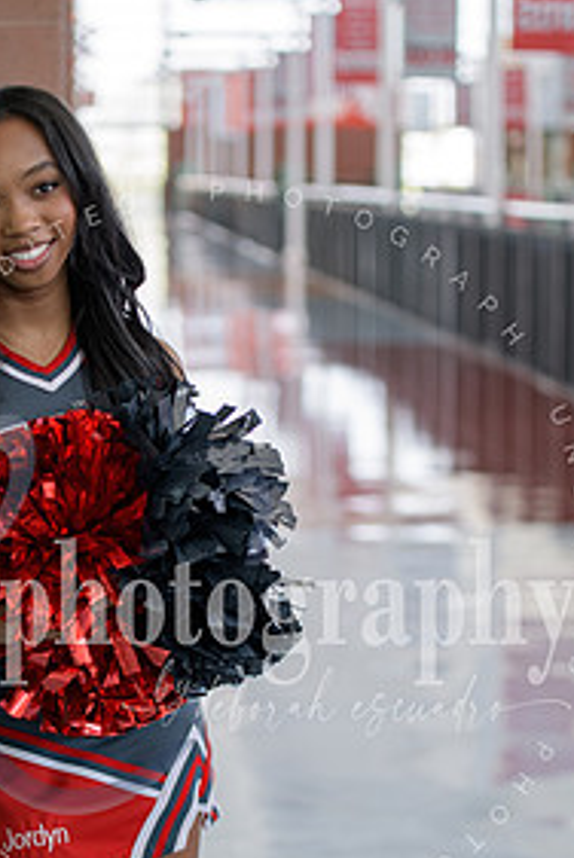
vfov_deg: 18.2
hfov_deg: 12.2
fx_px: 2672
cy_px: 556
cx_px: 174
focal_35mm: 112
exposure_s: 1/125
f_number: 2.8
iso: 250
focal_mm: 70
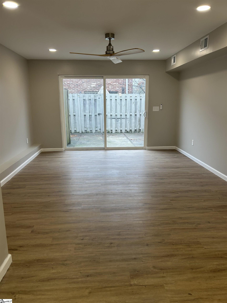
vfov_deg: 67.3
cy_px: 152
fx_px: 227
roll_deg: -0.1
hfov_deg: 53.1
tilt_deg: -12.8
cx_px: 114
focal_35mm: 26
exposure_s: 1/120
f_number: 1.5
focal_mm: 5.7
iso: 50
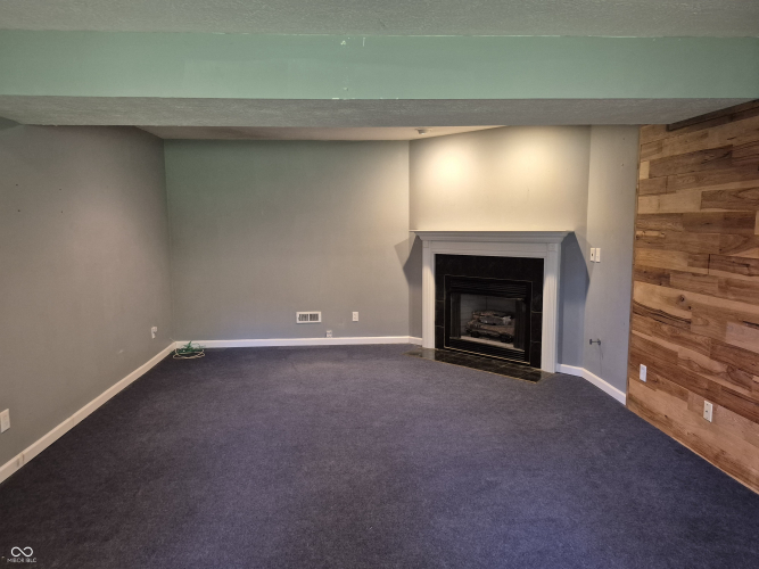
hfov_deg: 73.9
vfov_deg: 58.9
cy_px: 284
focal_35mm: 23
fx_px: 504
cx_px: 380
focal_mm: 5.4
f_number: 1.8
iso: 1000
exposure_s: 1/120
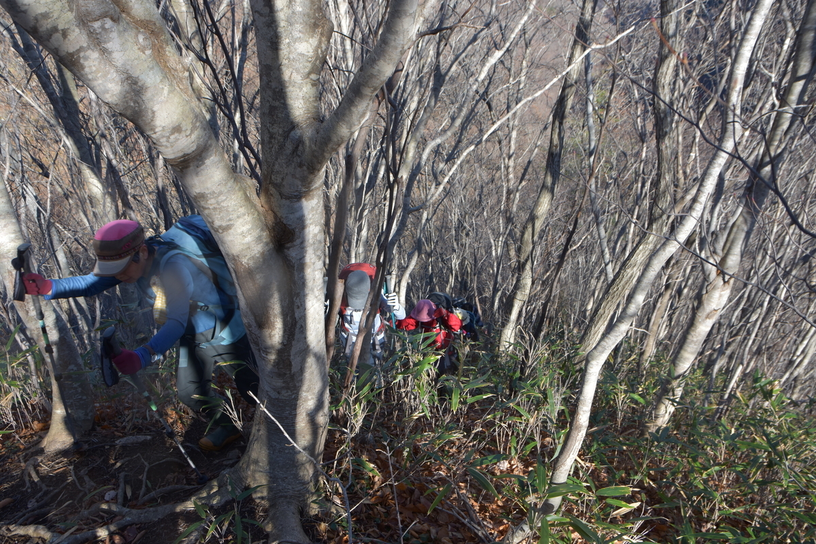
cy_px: 272
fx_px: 578
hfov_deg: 70.4
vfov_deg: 50.4
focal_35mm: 26
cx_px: 408
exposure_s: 1/160
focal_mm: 17
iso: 125
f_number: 6.3
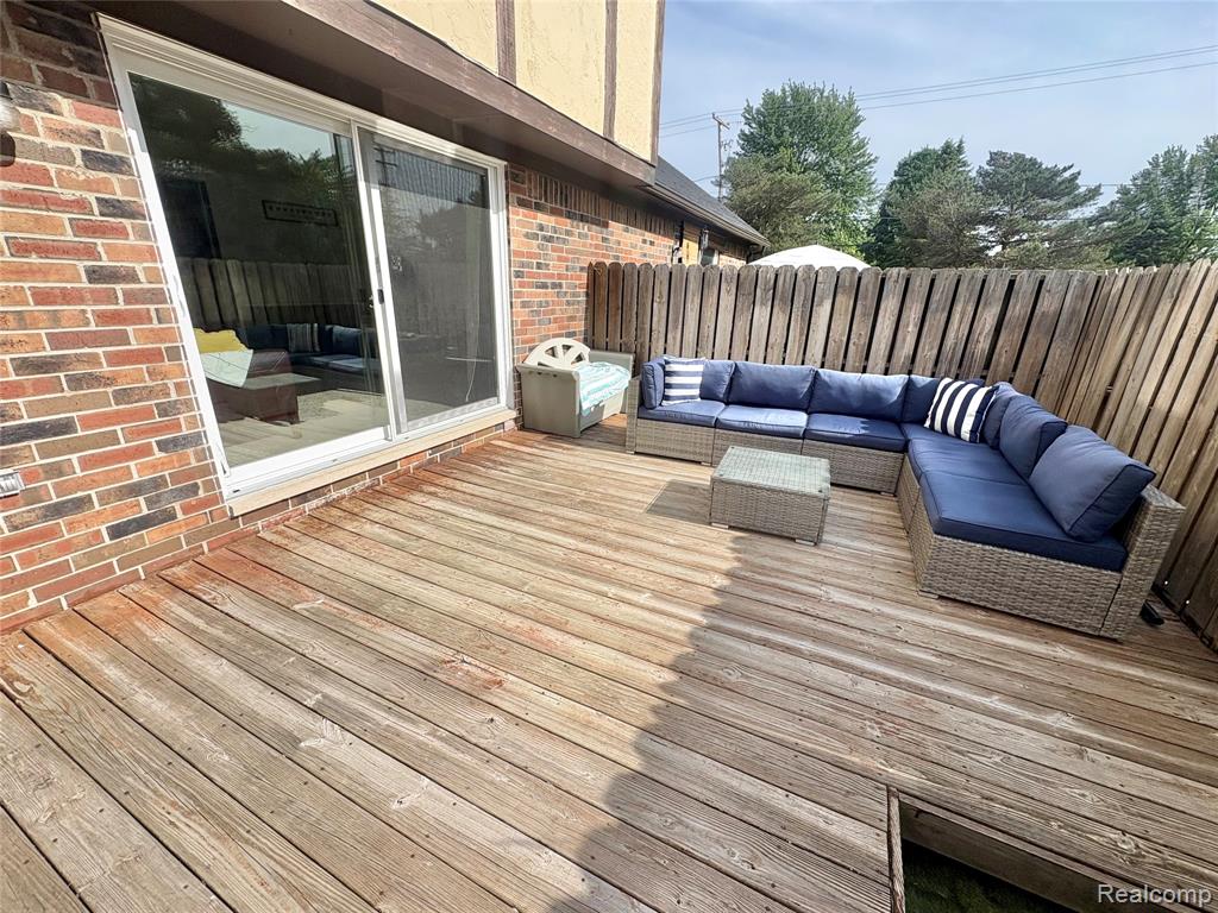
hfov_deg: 102.1
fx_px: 493
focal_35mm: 14
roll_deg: -1.1
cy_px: 456
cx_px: 609
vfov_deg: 85.7
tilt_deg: -19.5
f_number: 2.2
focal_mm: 2.22
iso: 50
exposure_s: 1/2584
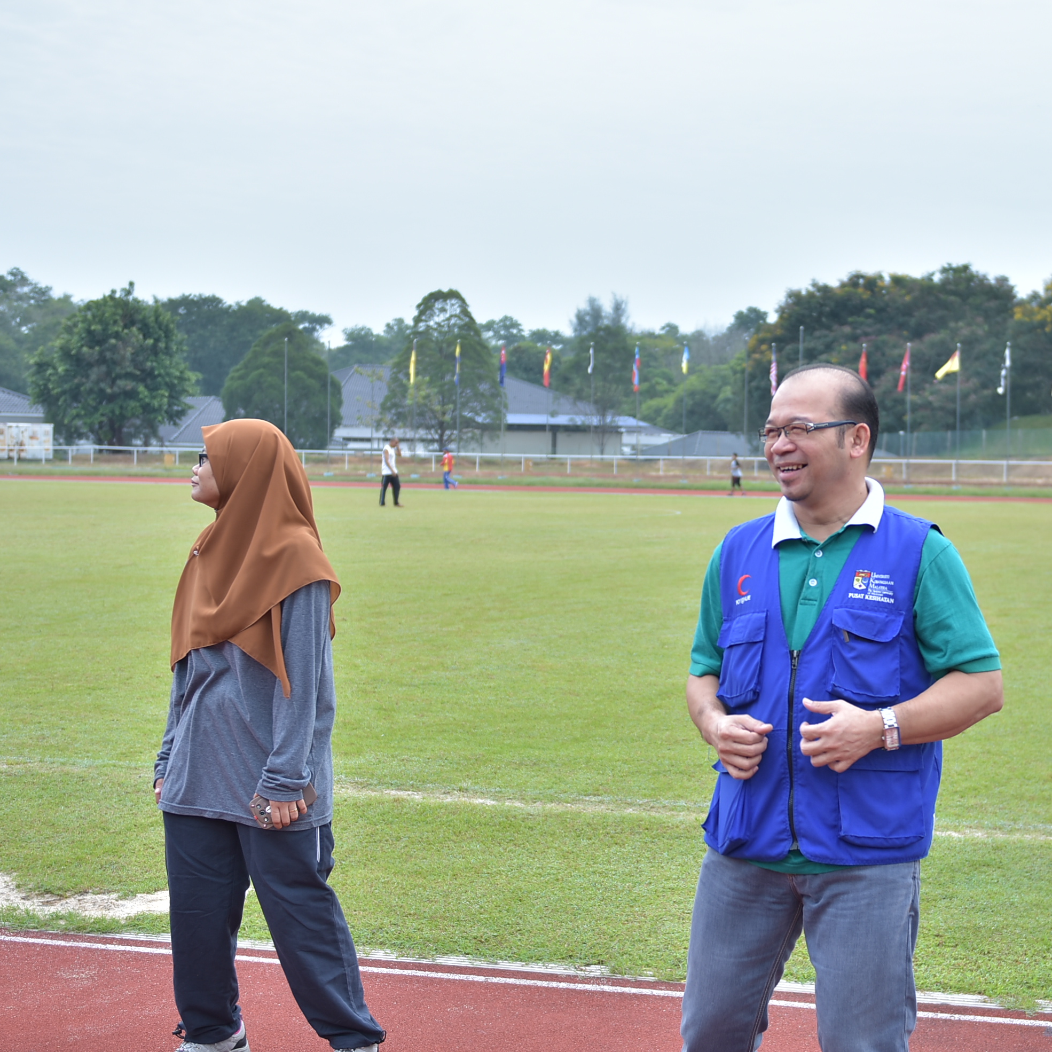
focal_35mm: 62
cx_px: 723
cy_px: 525
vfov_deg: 27.7
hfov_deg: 27.5
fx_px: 2132
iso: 100
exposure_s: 1/200
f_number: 2.8
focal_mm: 32
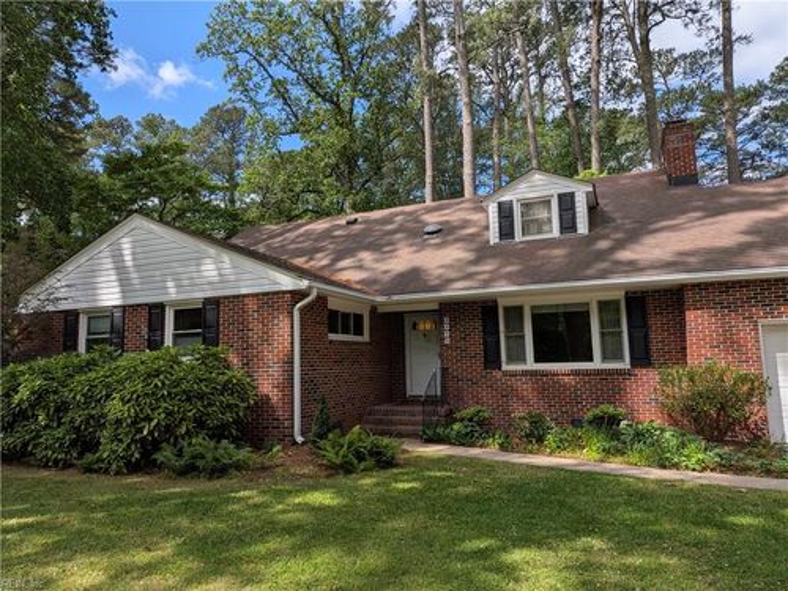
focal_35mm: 24
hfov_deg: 71.6
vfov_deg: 56.8
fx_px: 546
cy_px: 296
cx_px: 394
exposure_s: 1/1325
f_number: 1.7
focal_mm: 4.53
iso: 29
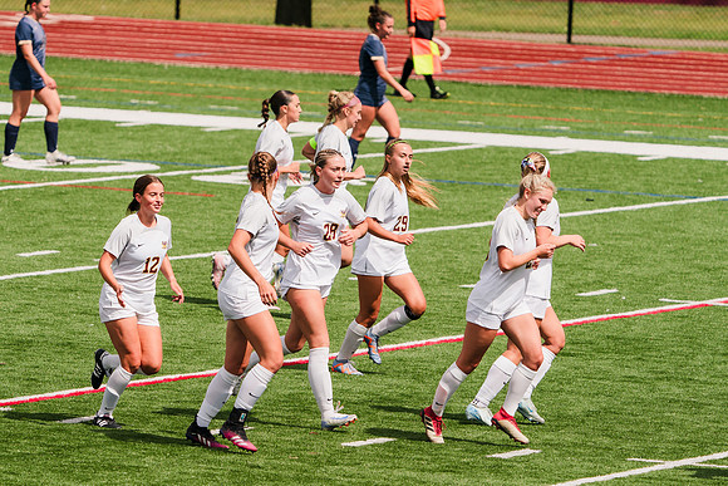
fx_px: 8231
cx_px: 293
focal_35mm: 407
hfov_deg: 5.1
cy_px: 219
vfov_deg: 3.4
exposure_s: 1/1600
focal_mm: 309
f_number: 6.3
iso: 160
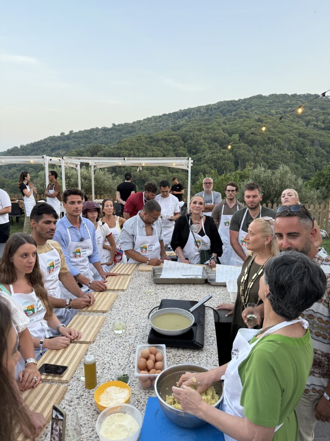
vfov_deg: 71.6
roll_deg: -0.1
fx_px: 305
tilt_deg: -11.1
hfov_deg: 56.8
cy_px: 220
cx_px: 165
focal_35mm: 24
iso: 100
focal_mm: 6.76
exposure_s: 1/188
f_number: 1.78
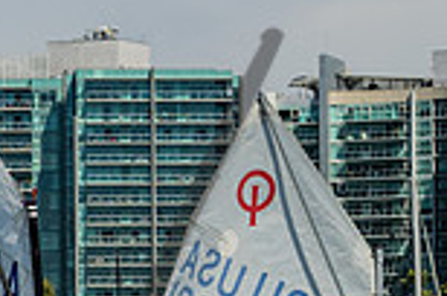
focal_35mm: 363
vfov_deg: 3.8
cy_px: 370
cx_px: 284
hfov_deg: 5.7
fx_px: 4498
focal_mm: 82
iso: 250
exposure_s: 1/320
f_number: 10
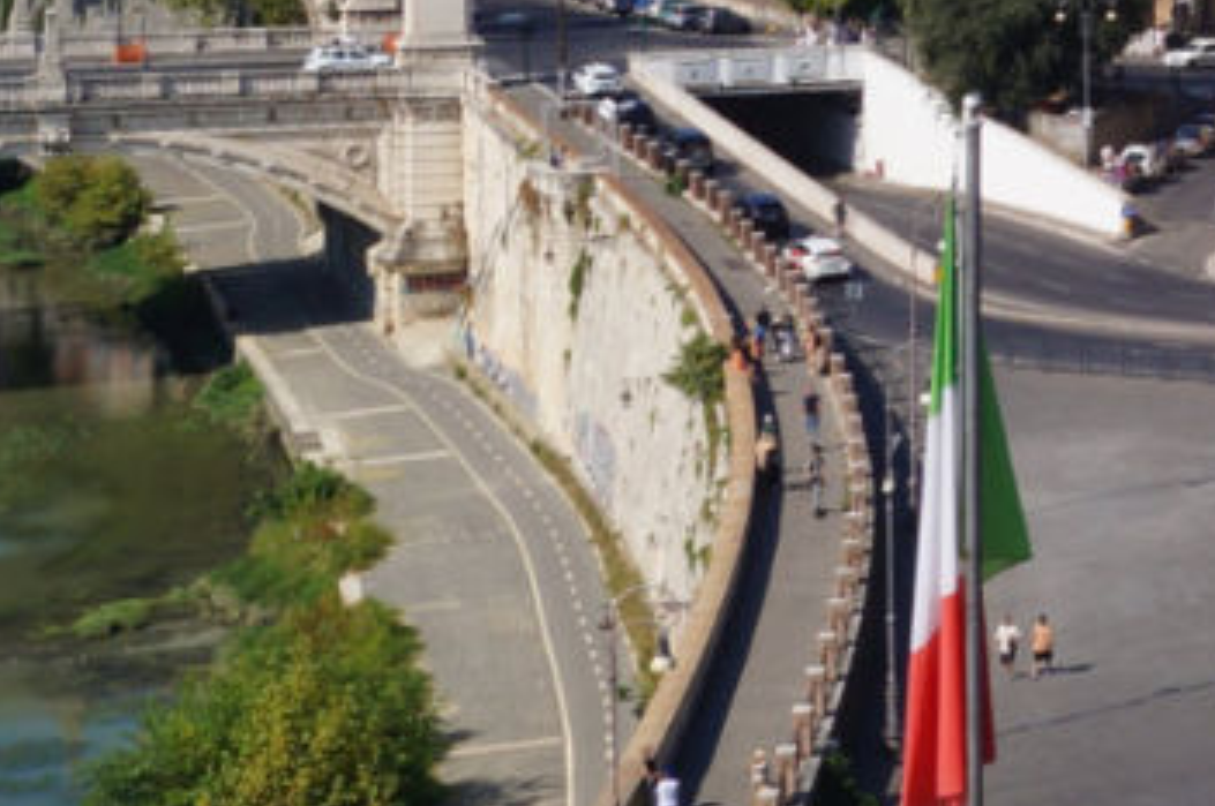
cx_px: 2316
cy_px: -221
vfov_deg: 10.9
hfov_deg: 14.3
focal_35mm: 123
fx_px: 4145
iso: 100
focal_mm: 18
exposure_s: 1/200
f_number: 13
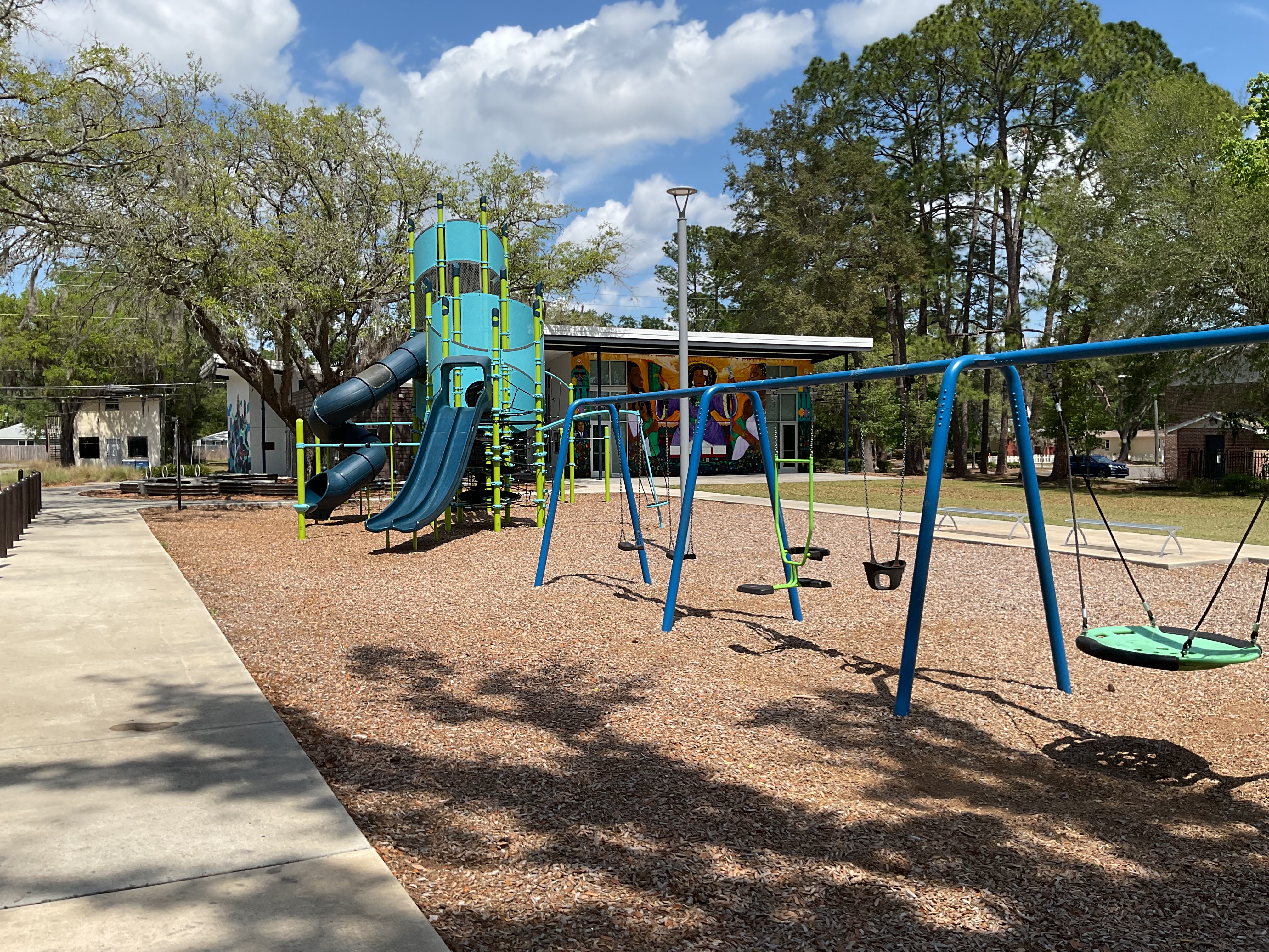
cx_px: 634
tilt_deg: -2.4
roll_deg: +1.4
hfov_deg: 61.7
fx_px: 1063
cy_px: 476
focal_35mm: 29
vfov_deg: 48.2
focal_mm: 3
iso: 16
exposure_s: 1/1984
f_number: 1.8
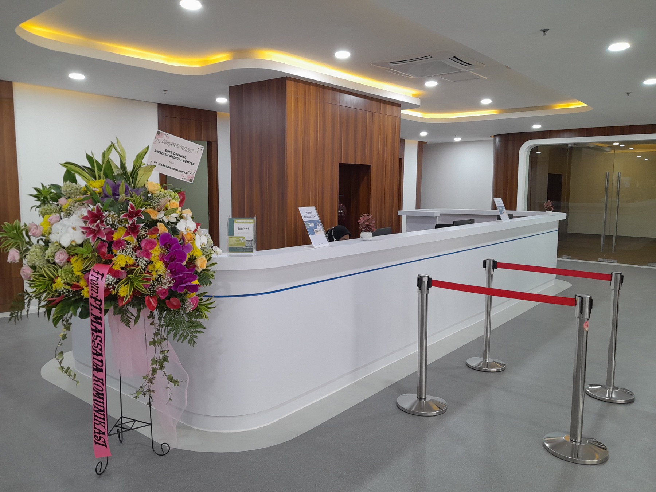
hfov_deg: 65.3
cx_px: 328
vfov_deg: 51.4
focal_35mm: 27
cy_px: 246
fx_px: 512
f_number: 1.8
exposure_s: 1/50
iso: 160
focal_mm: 4
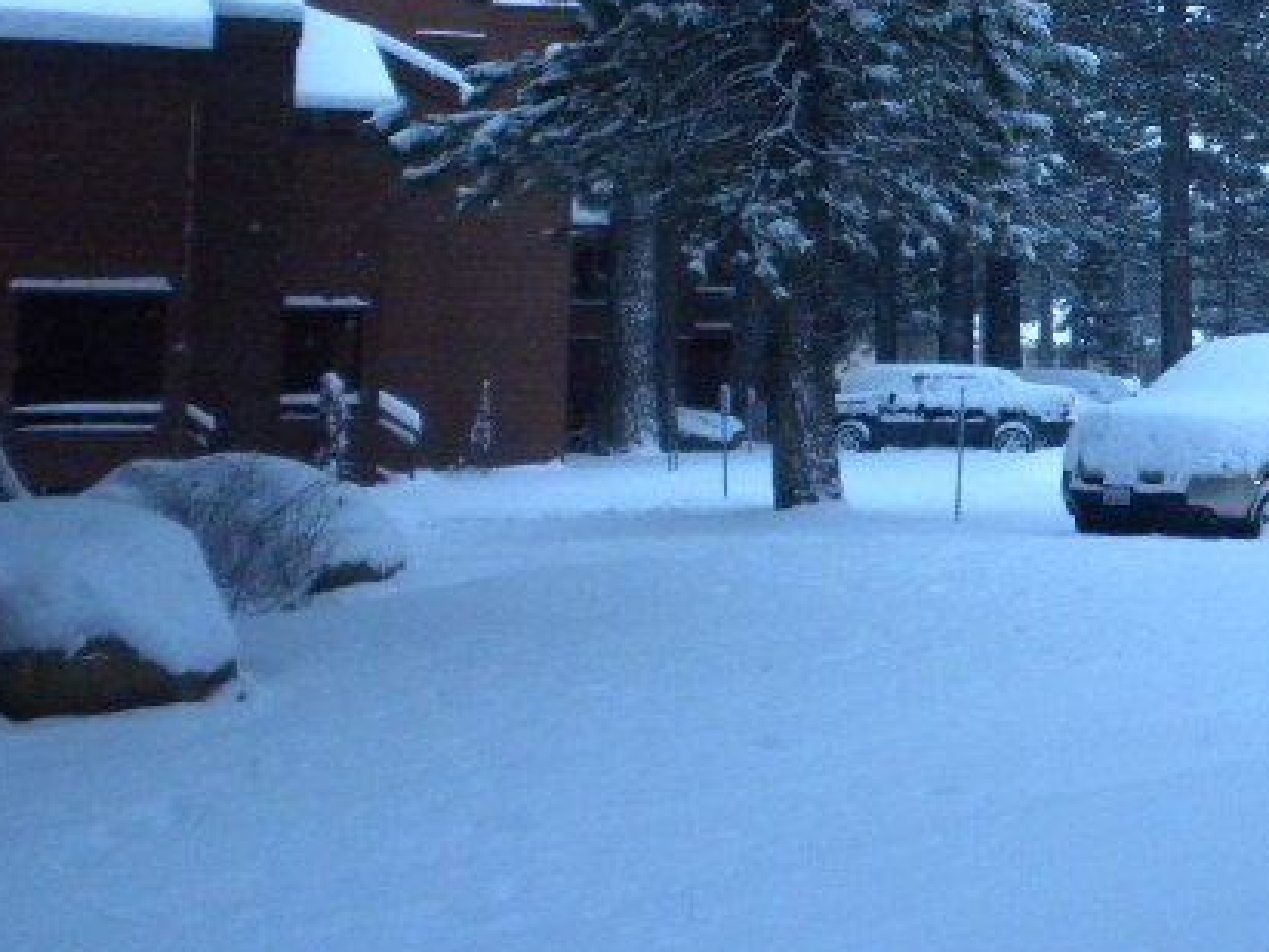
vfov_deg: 20.5
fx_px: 2566
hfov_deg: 26.7
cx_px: 1186
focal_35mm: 70
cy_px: 66
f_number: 3.5
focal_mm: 6.6
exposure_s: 1/153
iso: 579
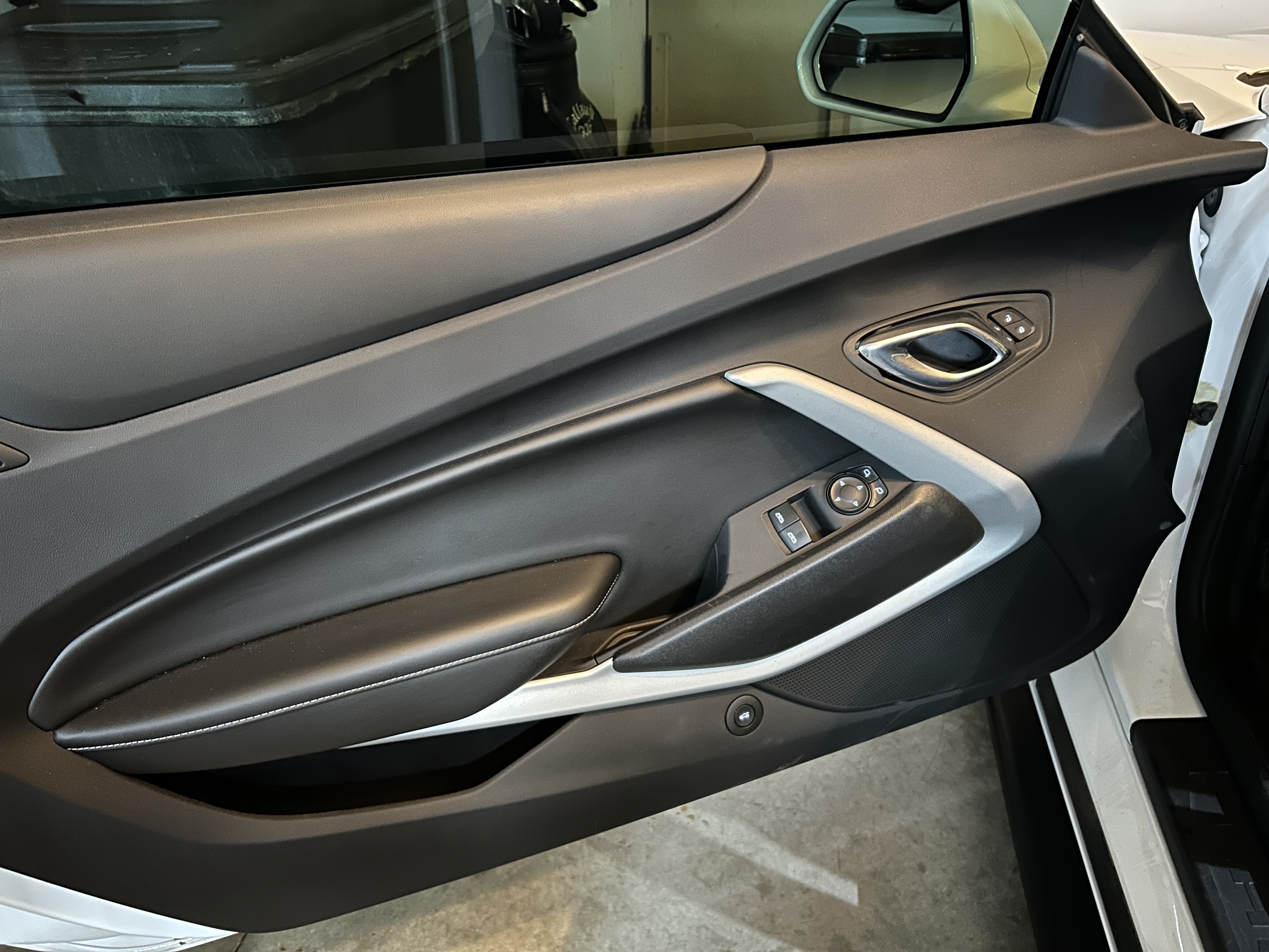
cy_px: 476
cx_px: 634
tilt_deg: -31.3
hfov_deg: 67.3
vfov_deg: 53.1
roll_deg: +2.4
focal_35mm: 26
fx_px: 953
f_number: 1.5
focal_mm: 5.7
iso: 640
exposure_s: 1/12
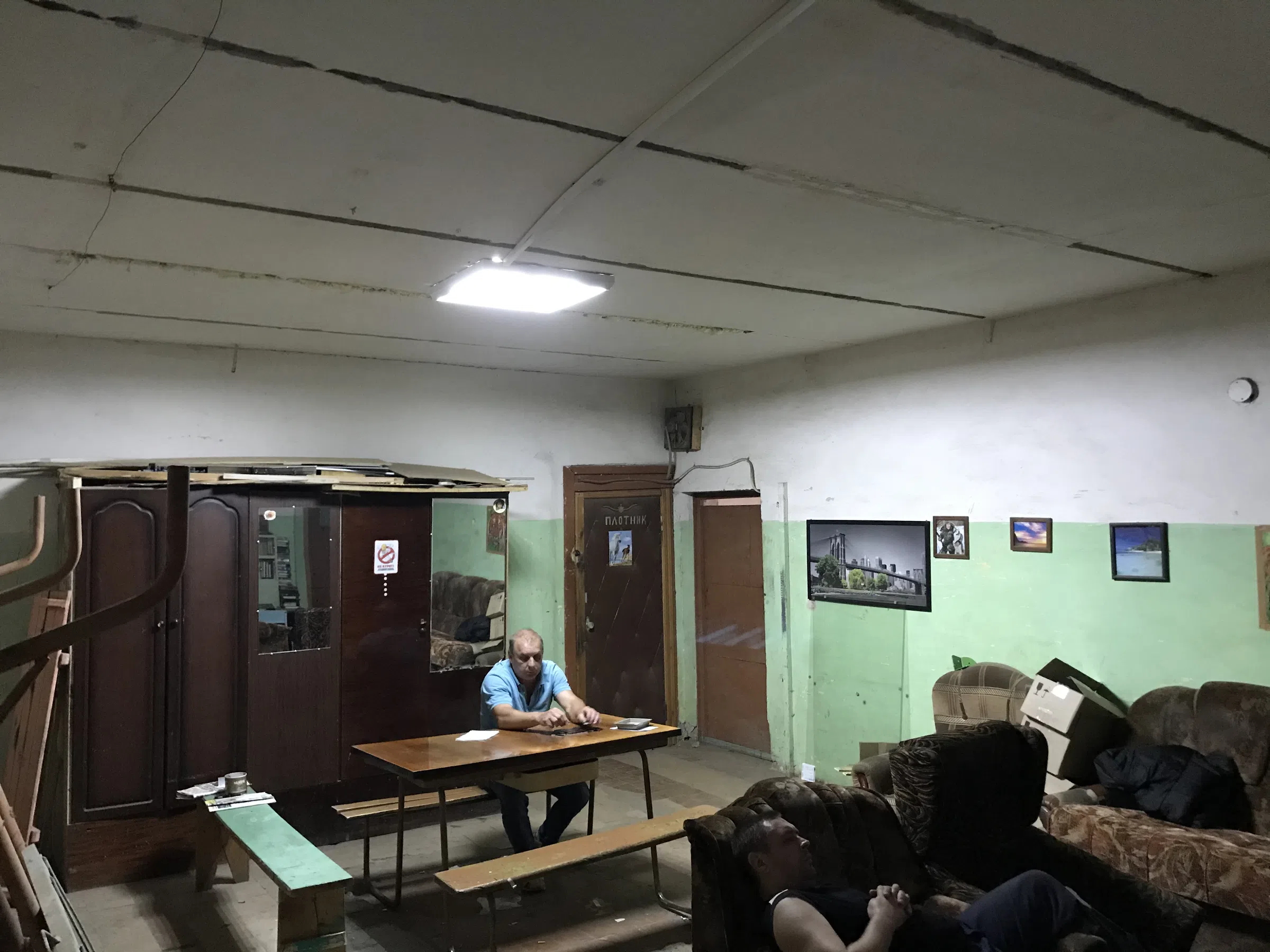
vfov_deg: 49.7
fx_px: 1027
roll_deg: +1.5
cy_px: 476
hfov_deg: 63.4
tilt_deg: +4.5
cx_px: 635
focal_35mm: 28
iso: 100
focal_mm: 3.99
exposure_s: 1/7
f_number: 1.8
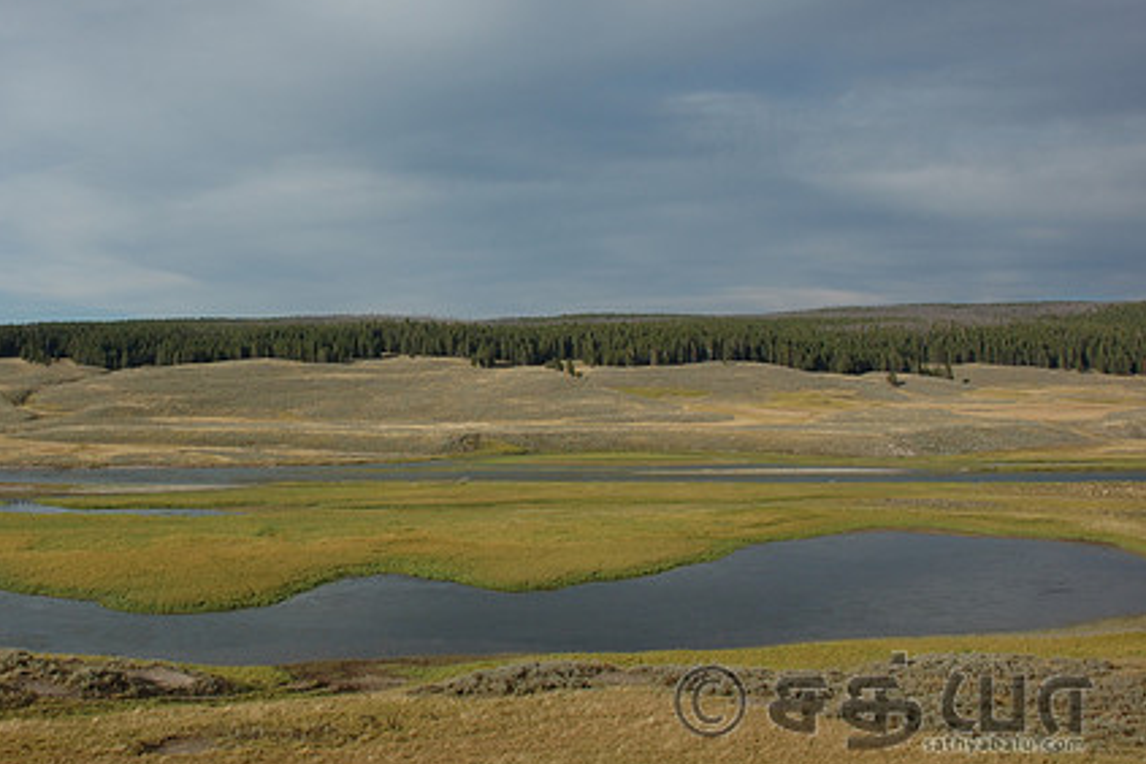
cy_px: 328
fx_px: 1178
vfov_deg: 35.9
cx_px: 393
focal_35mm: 37
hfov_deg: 51.0
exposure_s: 1/400
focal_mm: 18
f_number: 10
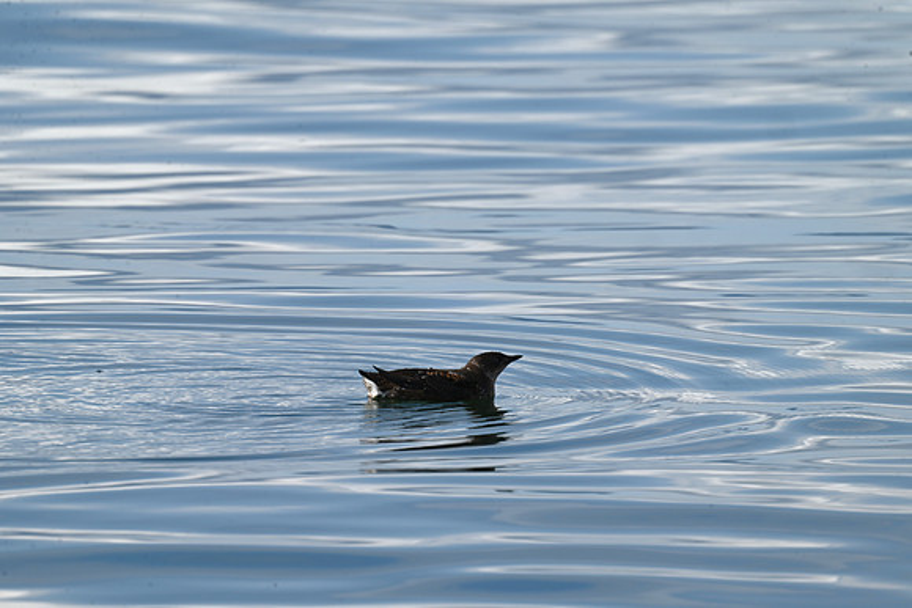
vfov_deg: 1.1
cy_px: 304
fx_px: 30406
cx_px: 456
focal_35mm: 1200
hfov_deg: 1.7
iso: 80
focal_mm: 1200
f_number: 13
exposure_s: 1/160
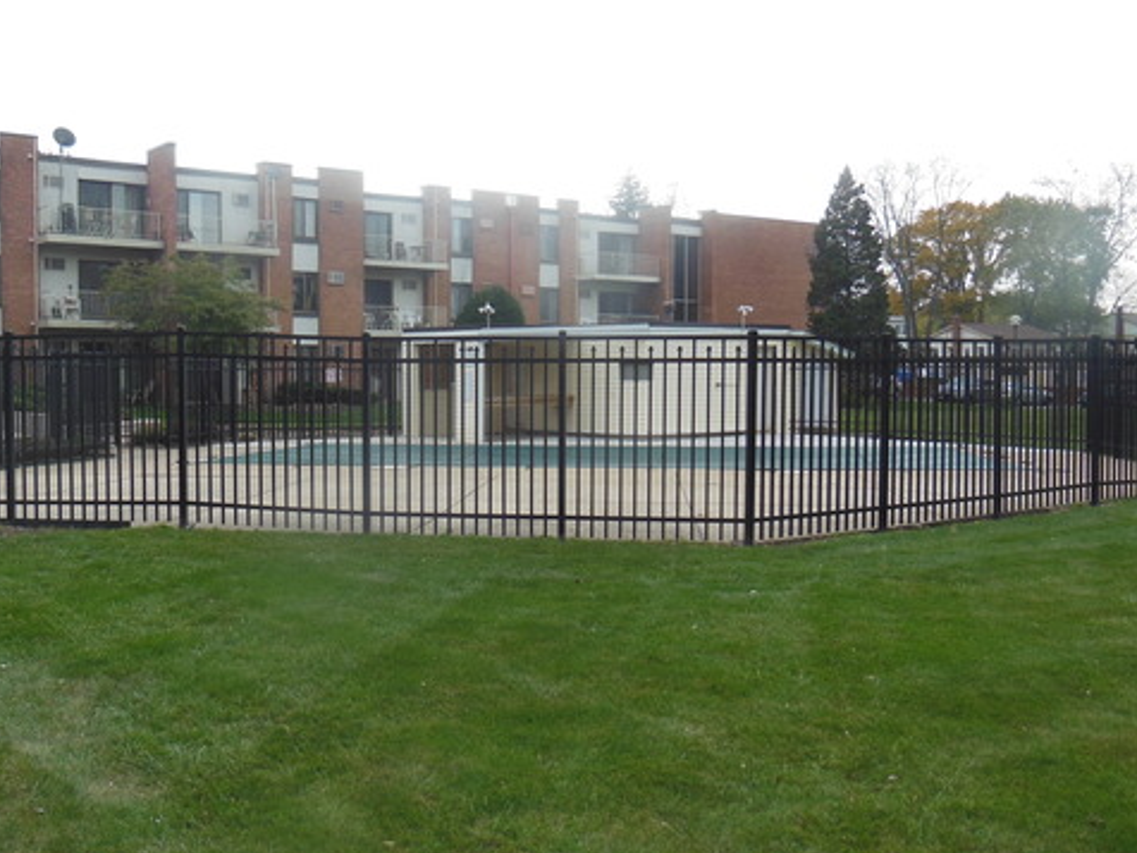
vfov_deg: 36.8
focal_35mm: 39
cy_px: 430
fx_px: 1281
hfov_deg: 47.6
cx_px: 459
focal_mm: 5.2
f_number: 3.7
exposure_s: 1/250
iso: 125
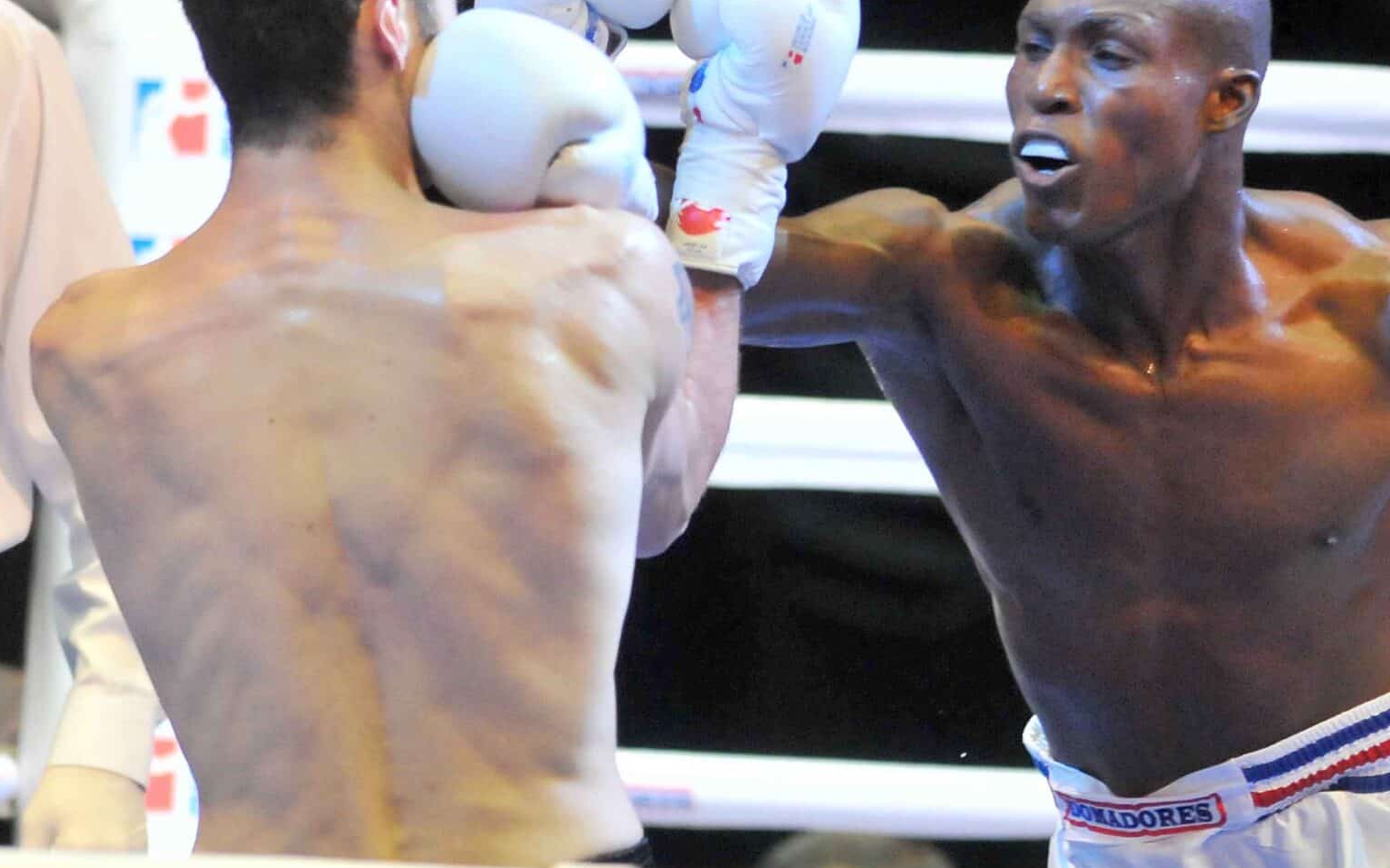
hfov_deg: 2.7
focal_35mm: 773
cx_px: 730
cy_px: 354
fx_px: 29282
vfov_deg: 1.7
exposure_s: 1/800
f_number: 2.8
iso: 1600
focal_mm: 300
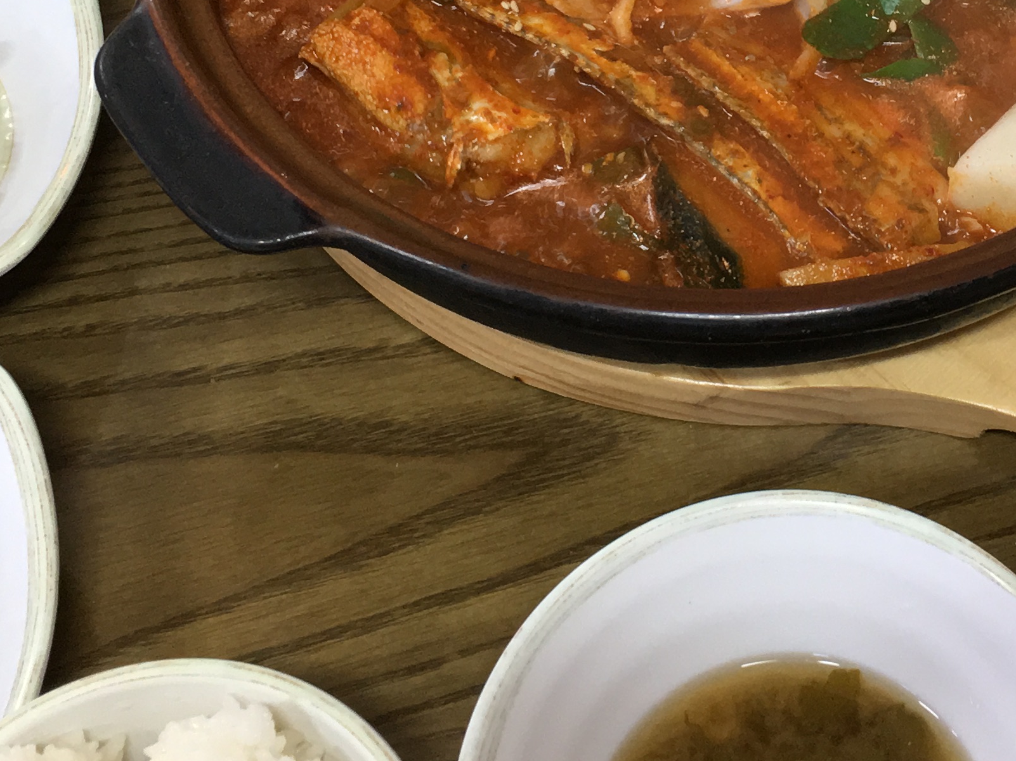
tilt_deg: -51.9
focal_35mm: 73
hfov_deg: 26.3
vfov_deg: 19.6
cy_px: 6
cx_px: 770
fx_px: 2142
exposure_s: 1/30
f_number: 2.2
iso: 80
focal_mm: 4.15
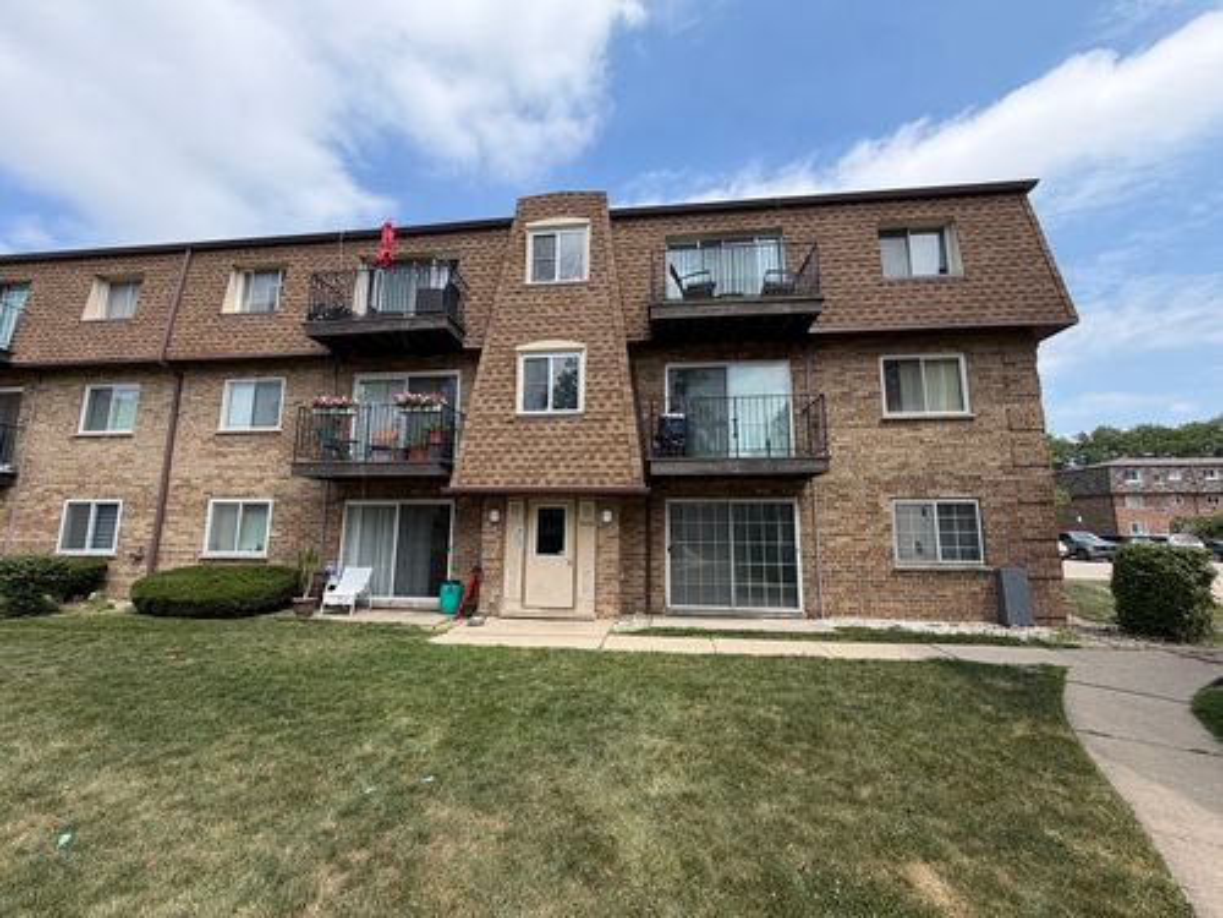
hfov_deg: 102.1
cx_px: 612
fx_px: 495
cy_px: 459
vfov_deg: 85.7
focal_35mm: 14
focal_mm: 2.22
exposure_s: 1/770
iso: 32
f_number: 2.2
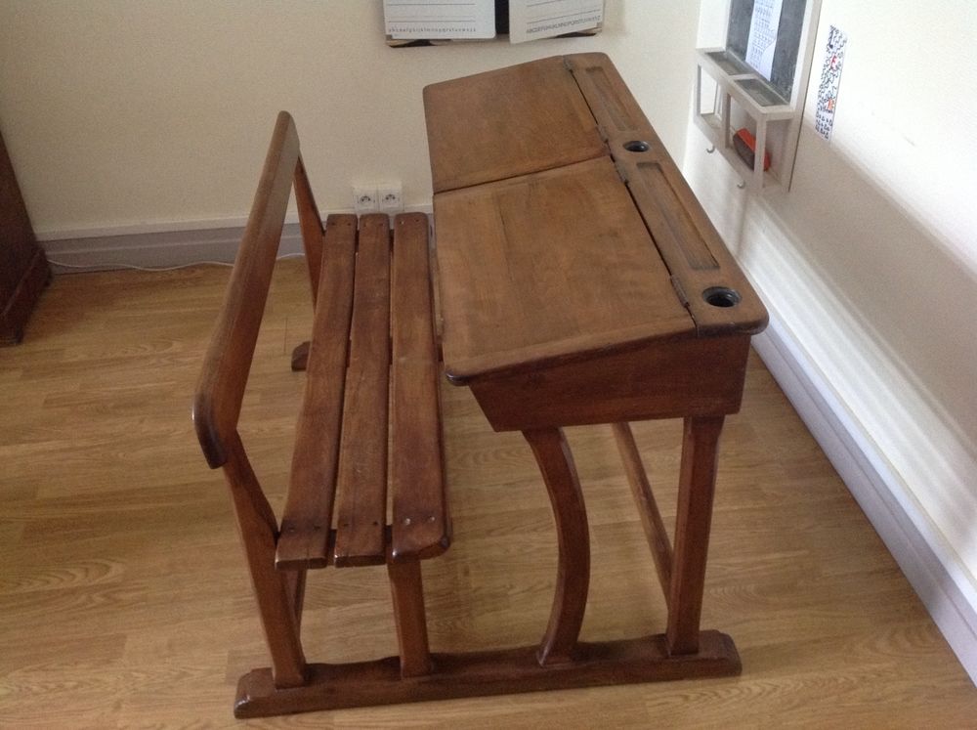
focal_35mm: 35
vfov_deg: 40.6
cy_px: 365
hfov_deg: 52.7
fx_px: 986
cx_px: 488
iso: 320
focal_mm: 4.28
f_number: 2.4
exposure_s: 1/15
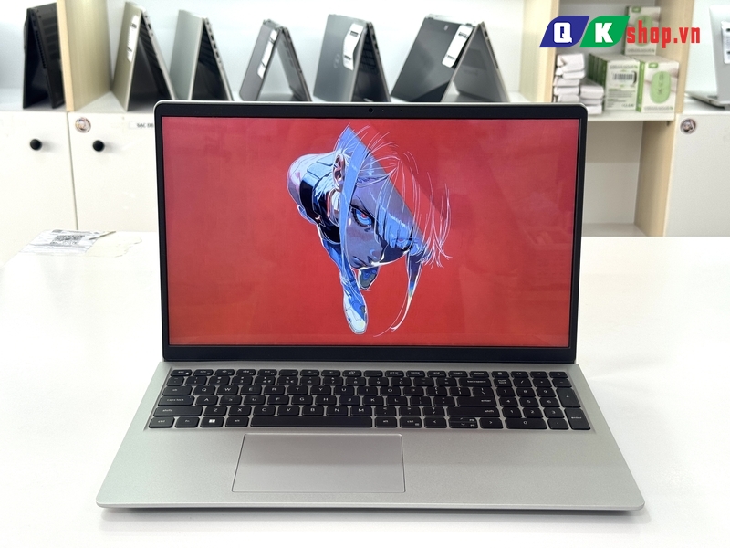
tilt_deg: -18.4
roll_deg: +0.4
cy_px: 274
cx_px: 365
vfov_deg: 30.3
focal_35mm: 48
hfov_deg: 39.7
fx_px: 1012
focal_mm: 6.76
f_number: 1.78
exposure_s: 1/121
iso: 64
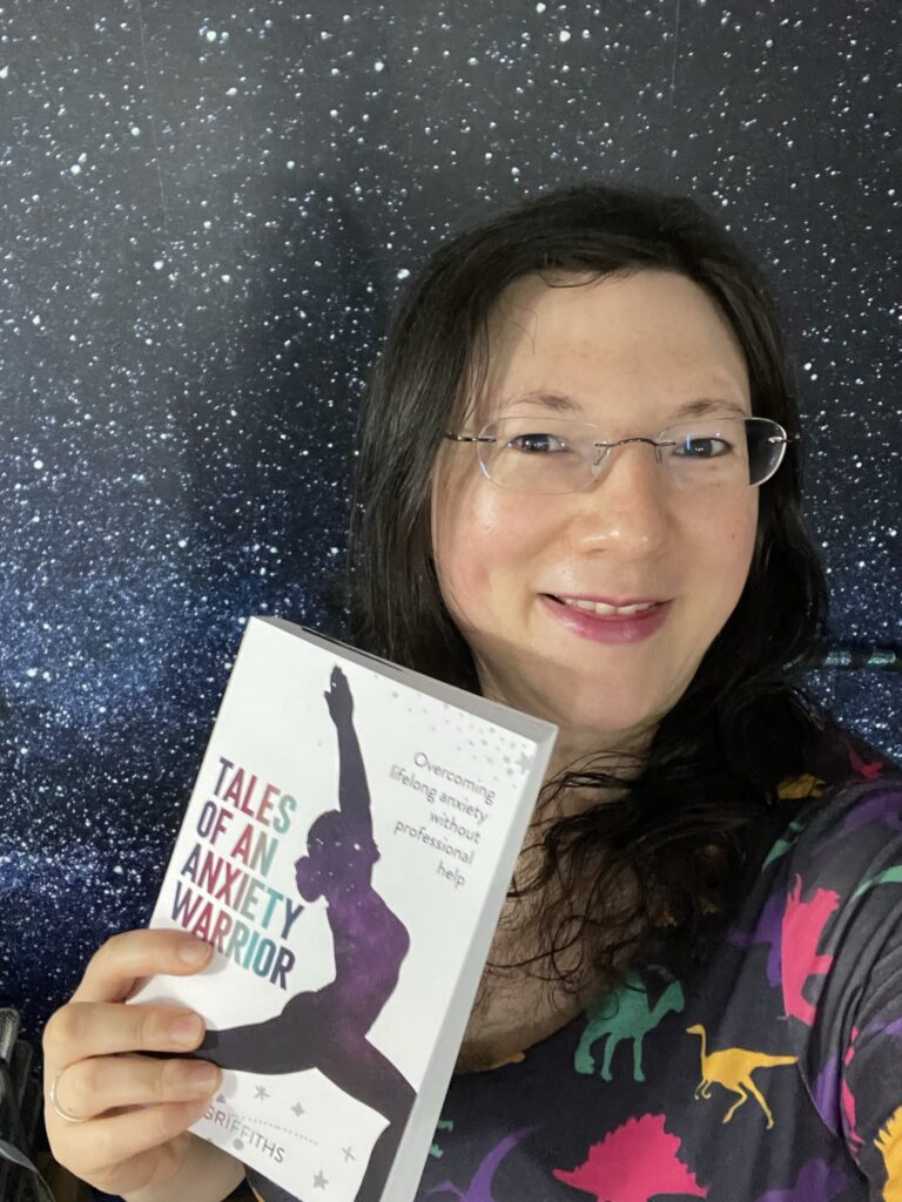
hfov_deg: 46.8
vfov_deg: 60.0
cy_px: 601
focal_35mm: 30
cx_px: 451
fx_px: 1042
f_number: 2.2
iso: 800
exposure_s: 1/19
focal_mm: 2.71
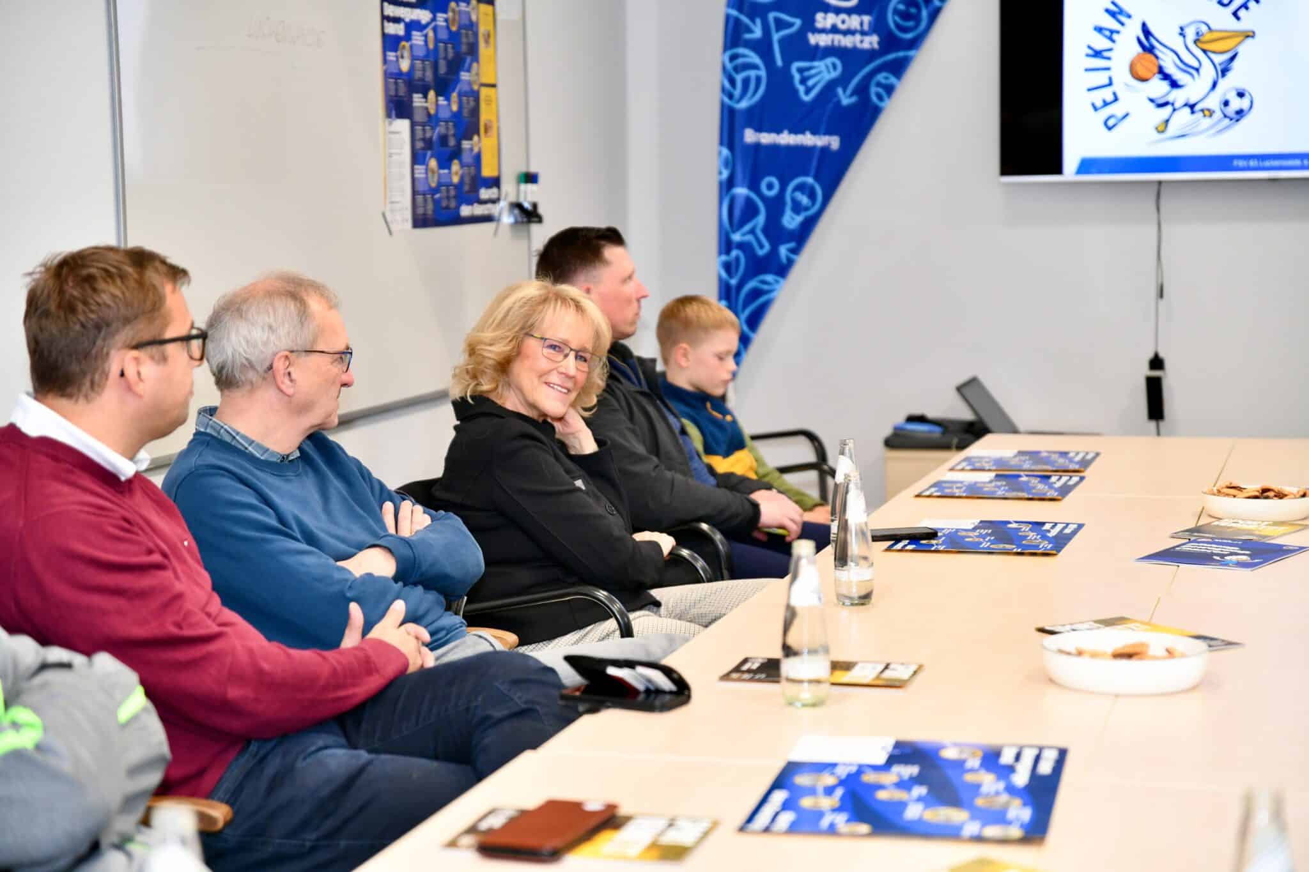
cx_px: 654
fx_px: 2545
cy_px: 436
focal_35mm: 70
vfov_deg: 19.5
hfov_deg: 28.8
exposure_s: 1/250
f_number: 2.8
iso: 1600
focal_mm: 70
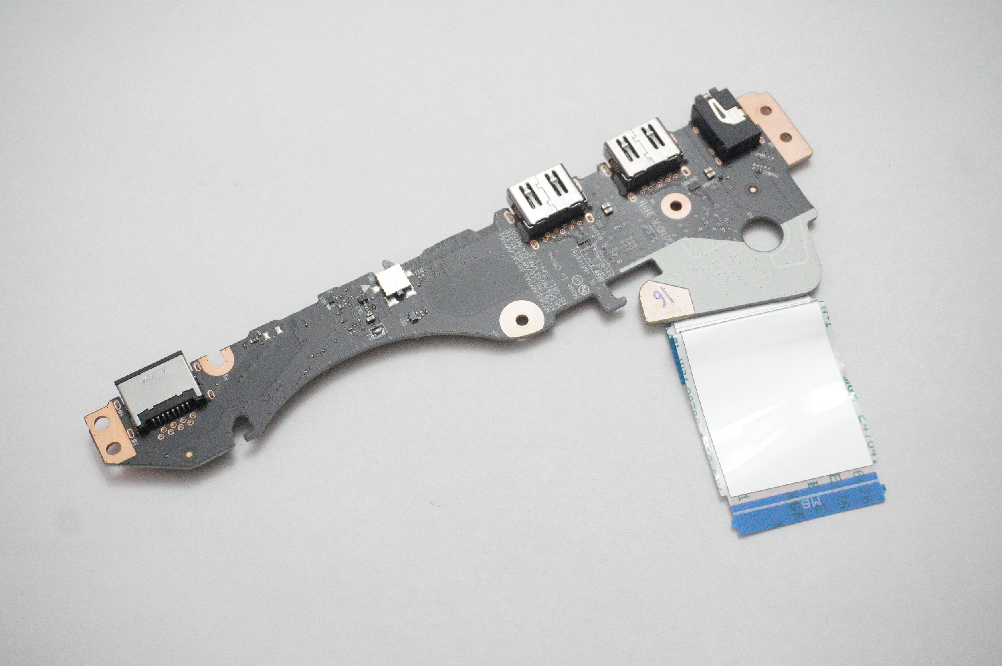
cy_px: 333
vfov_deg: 26.4
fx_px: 1418
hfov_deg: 38.9
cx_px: 501
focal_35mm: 51
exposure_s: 1/200
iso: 12800
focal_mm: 34
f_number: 5.6
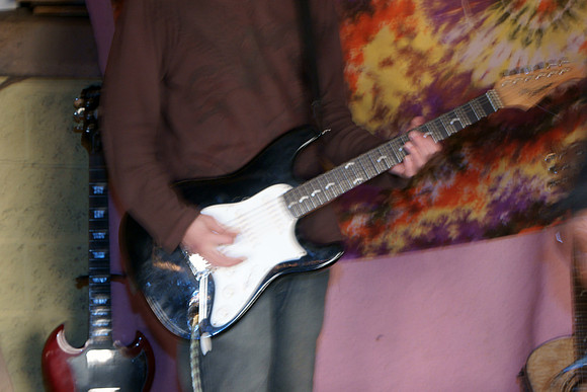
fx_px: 1345
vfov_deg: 16.6
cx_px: 294
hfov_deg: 24.6
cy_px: 196
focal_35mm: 82
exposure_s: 1/2.5
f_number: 5.6
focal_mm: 55
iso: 800
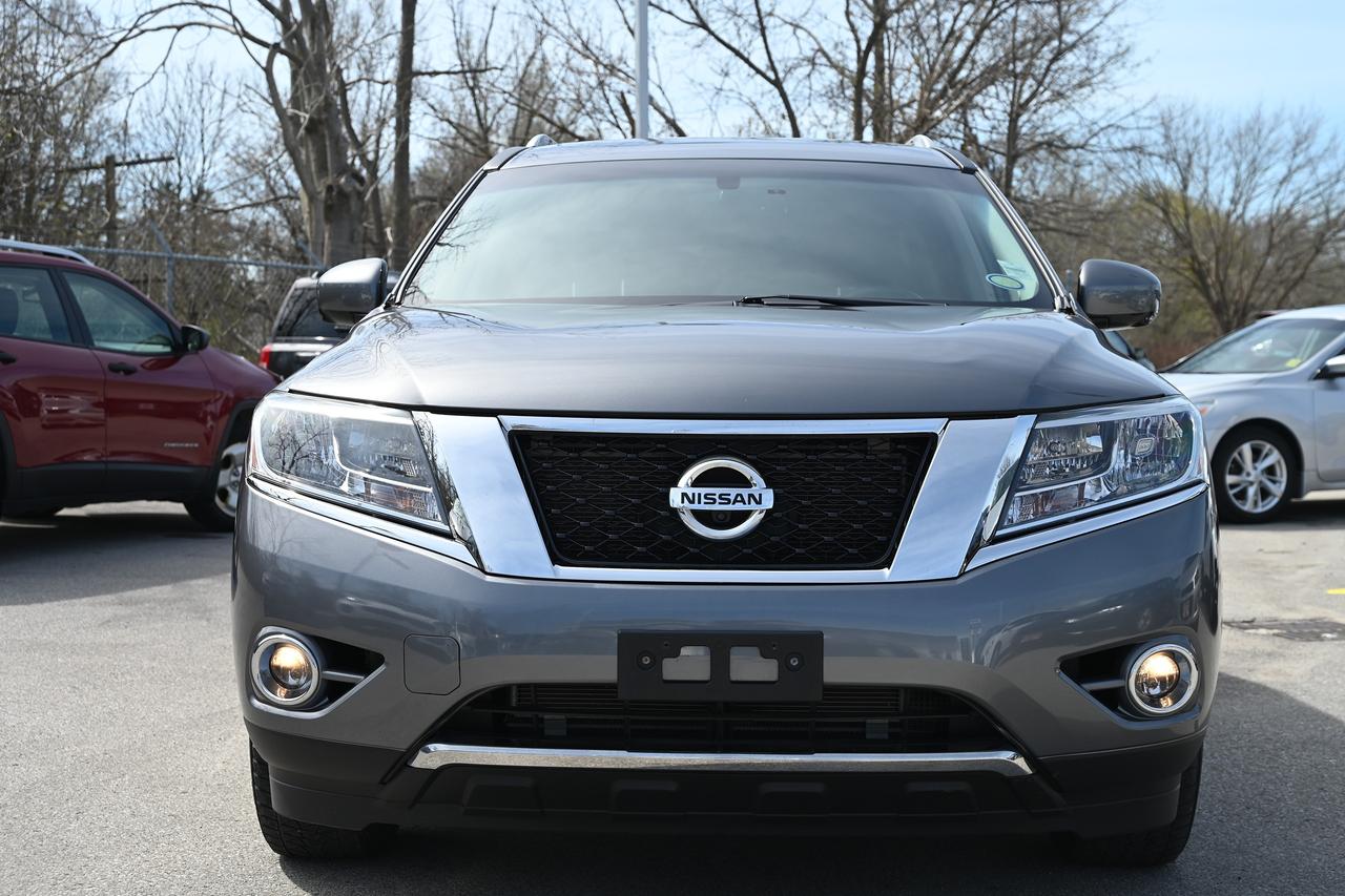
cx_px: 672
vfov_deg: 27.0
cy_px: 448
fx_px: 1868
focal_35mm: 50
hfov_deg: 39.6
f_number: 6.3
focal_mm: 50
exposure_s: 1/320
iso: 100
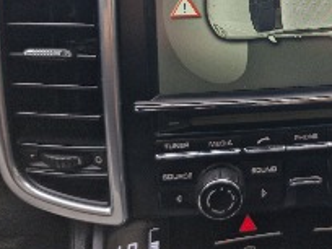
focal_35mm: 47
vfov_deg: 29.0
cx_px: 296
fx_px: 451
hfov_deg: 37.8
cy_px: 3
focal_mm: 5.54
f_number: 1.8
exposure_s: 1/60
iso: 50
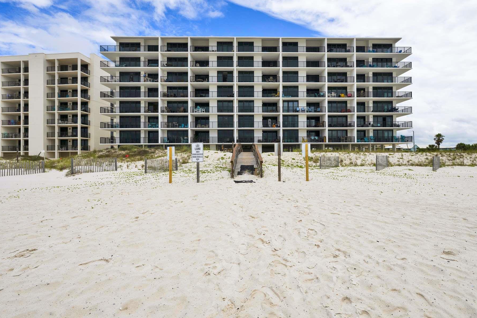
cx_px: 253
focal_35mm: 17
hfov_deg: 94.6
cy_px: 155
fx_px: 220
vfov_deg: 71.8
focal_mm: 14.5
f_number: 11
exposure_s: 1/1000
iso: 400
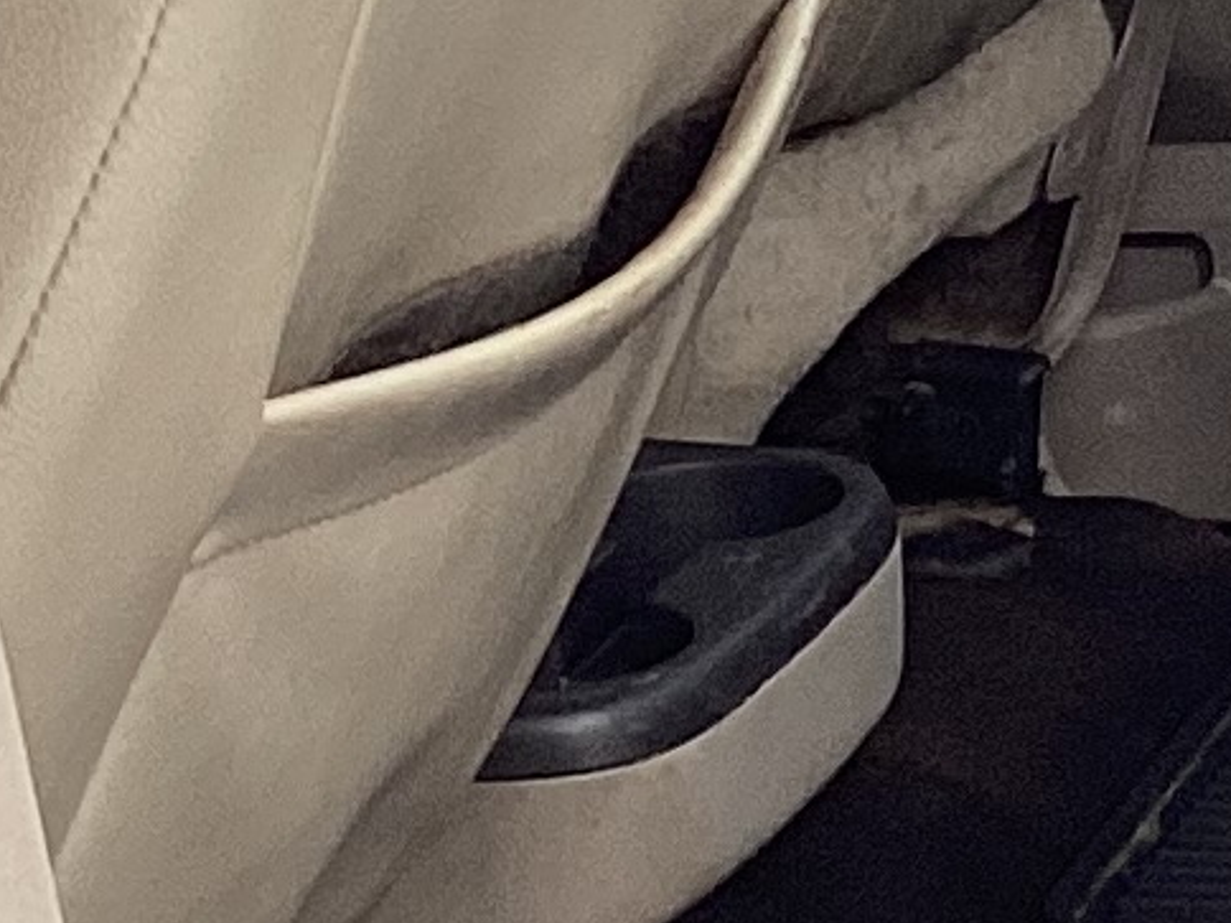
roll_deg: +2.0
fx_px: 7432
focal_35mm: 209
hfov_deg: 9.0
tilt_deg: -15.5
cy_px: -236
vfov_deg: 7.0
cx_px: 2325
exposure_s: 1/100
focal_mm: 3.3
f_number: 2.4
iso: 80
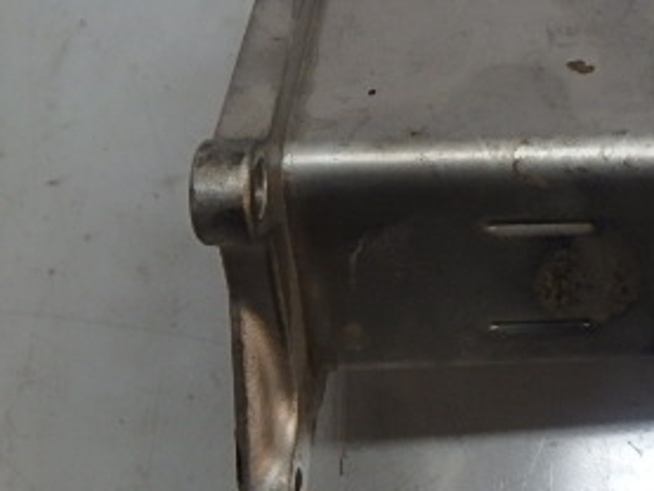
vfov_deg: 21.7
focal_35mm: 67
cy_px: 113
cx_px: 678
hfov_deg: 27.1
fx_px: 1266
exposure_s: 1/40
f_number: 4.6
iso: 200
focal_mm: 5.2
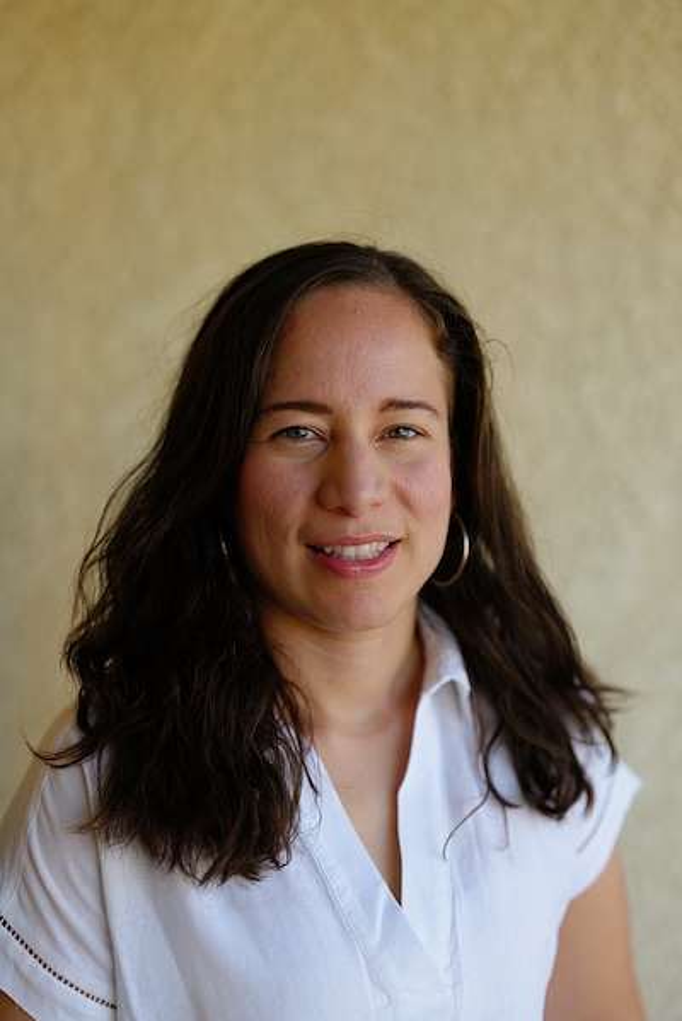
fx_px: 1419
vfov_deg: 39.6
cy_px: 510
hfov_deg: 27.0
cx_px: 341
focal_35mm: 50
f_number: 1.4
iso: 320
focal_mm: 50
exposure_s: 1/1600
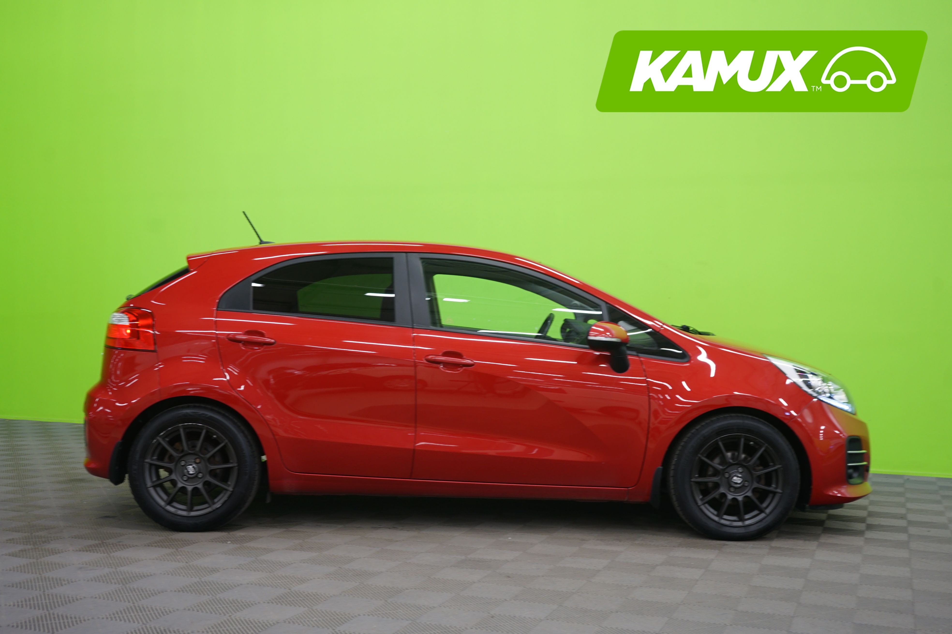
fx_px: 1058
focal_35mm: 40
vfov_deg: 33.4
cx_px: 476
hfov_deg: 48.5
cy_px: 317
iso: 400
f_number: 5
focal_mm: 40
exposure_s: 1/6
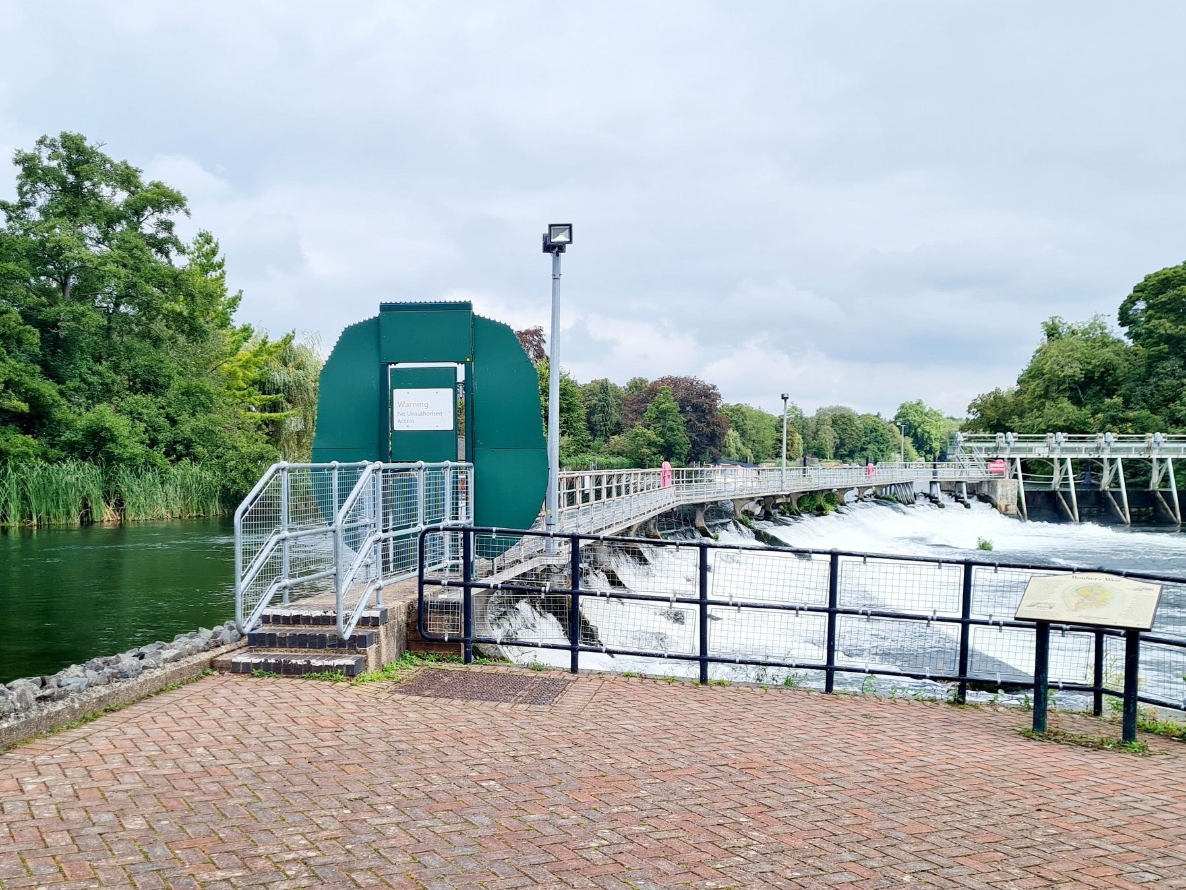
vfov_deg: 53.1
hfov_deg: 67.3
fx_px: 891
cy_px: 445
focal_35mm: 26
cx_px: 593
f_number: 1.8
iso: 50
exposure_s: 1/2000
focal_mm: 5.4
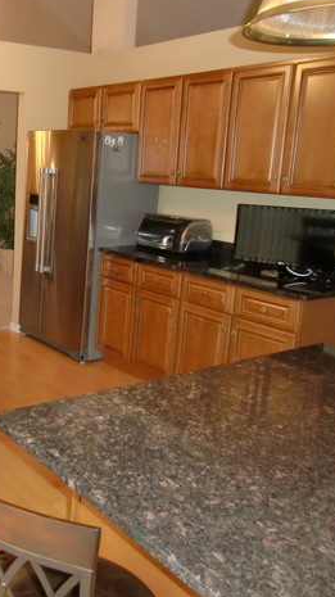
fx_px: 569
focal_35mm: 36
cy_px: 291
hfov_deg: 30.6
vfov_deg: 55.3
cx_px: 5
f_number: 3.2
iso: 400
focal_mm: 4.3
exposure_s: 1/60
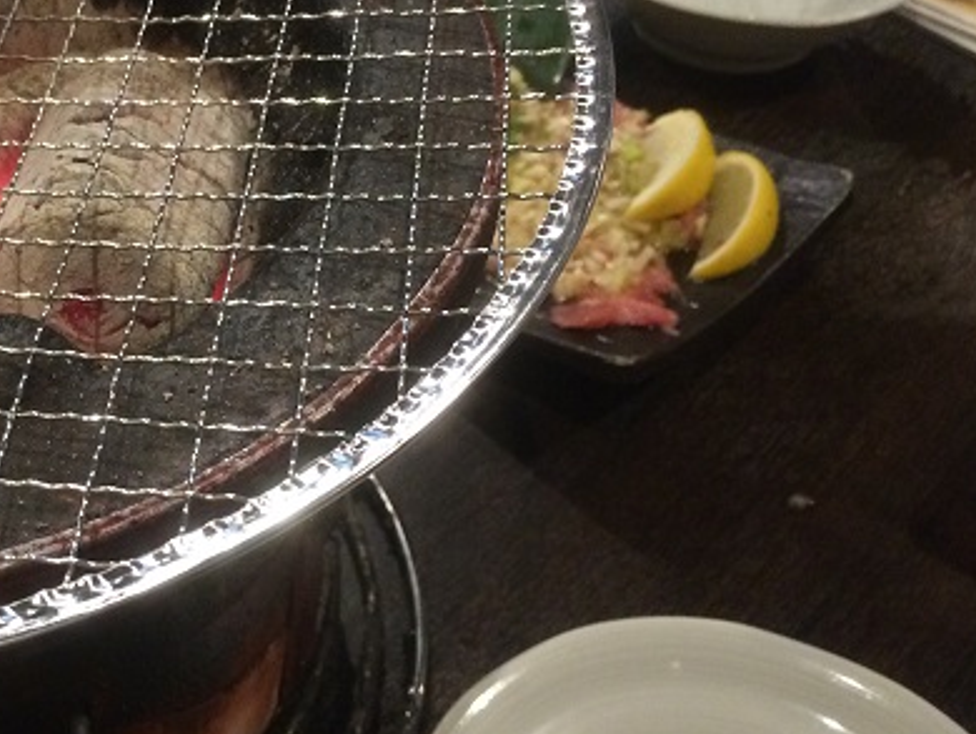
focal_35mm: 52
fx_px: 1467
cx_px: 118
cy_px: 357
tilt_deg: -45.1
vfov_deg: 28.1
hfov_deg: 34.9
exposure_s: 1/30
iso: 320
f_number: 2.2
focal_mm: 4.15
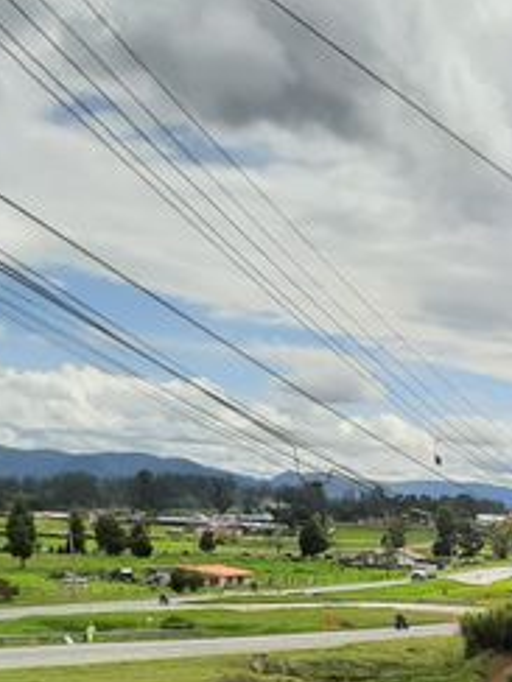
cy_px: 626
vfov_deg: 26.4
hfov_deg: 19.2
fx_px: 1400
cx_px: 664
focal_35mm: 71
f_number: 1.7
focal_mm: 3.93
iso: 40
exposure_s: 1/4673
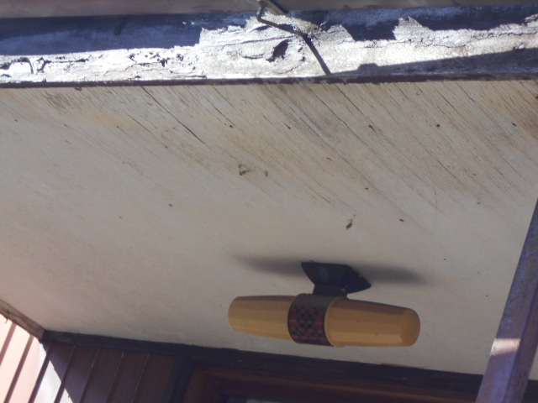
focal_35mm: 130
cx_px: 269
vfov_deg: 11.4
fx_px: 2020
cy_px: 202
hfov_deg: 15.2
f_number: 6.5
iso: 180
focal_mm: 23
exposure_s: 1/125
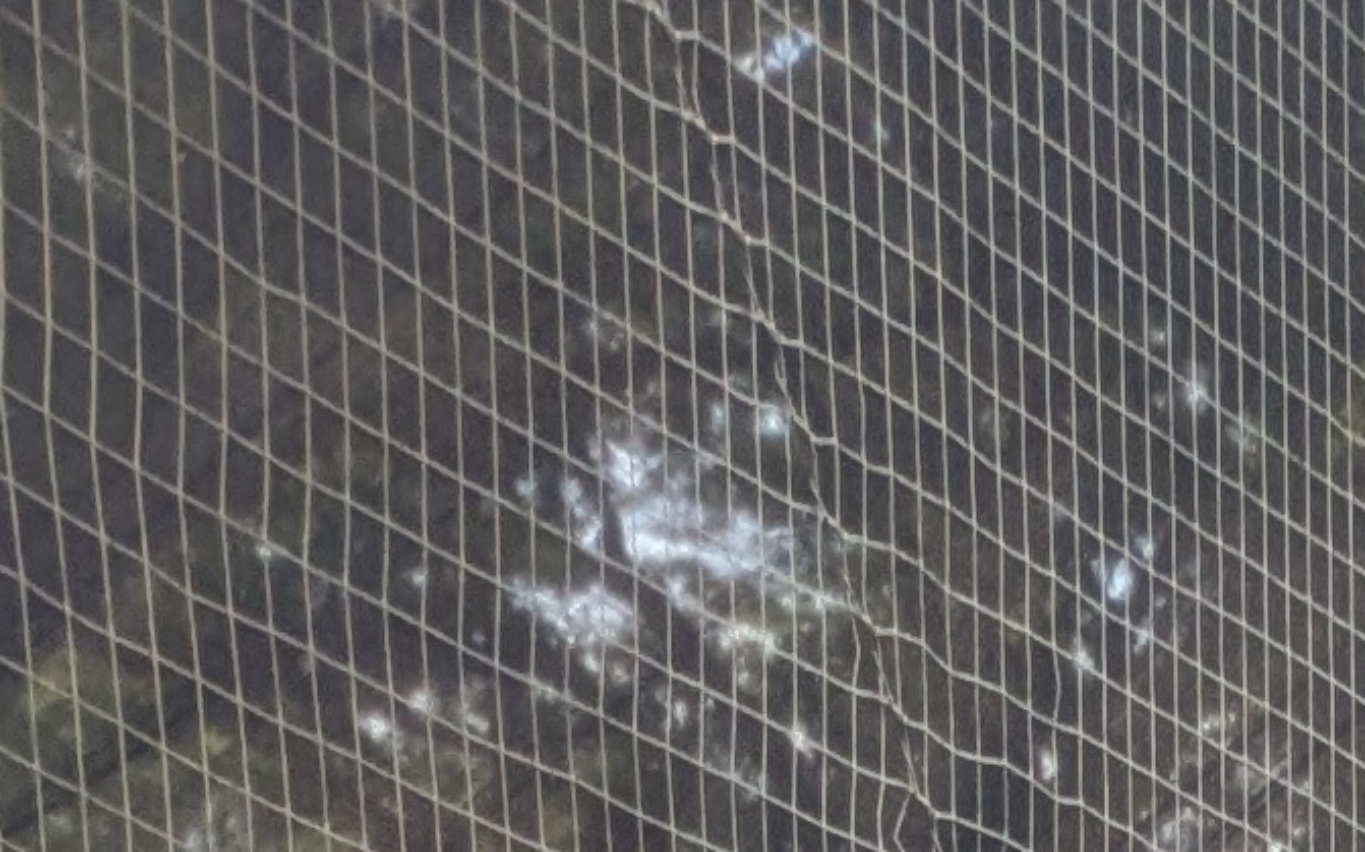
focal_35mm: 172
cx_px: 1212
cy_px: 3963
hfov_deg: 12.1
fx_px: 6397
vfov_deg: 5.8
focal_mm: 4.38
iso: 49
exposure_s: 1/269
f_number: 1.73
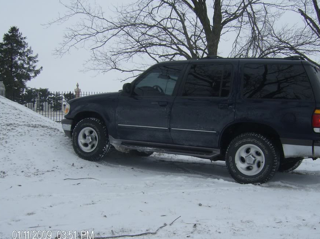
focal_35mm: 42
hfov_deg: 44.8
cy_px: 127
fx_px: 387
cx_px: 176
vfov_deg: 34.2
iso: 100
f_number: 4.7
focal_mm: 6
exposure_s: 1/222
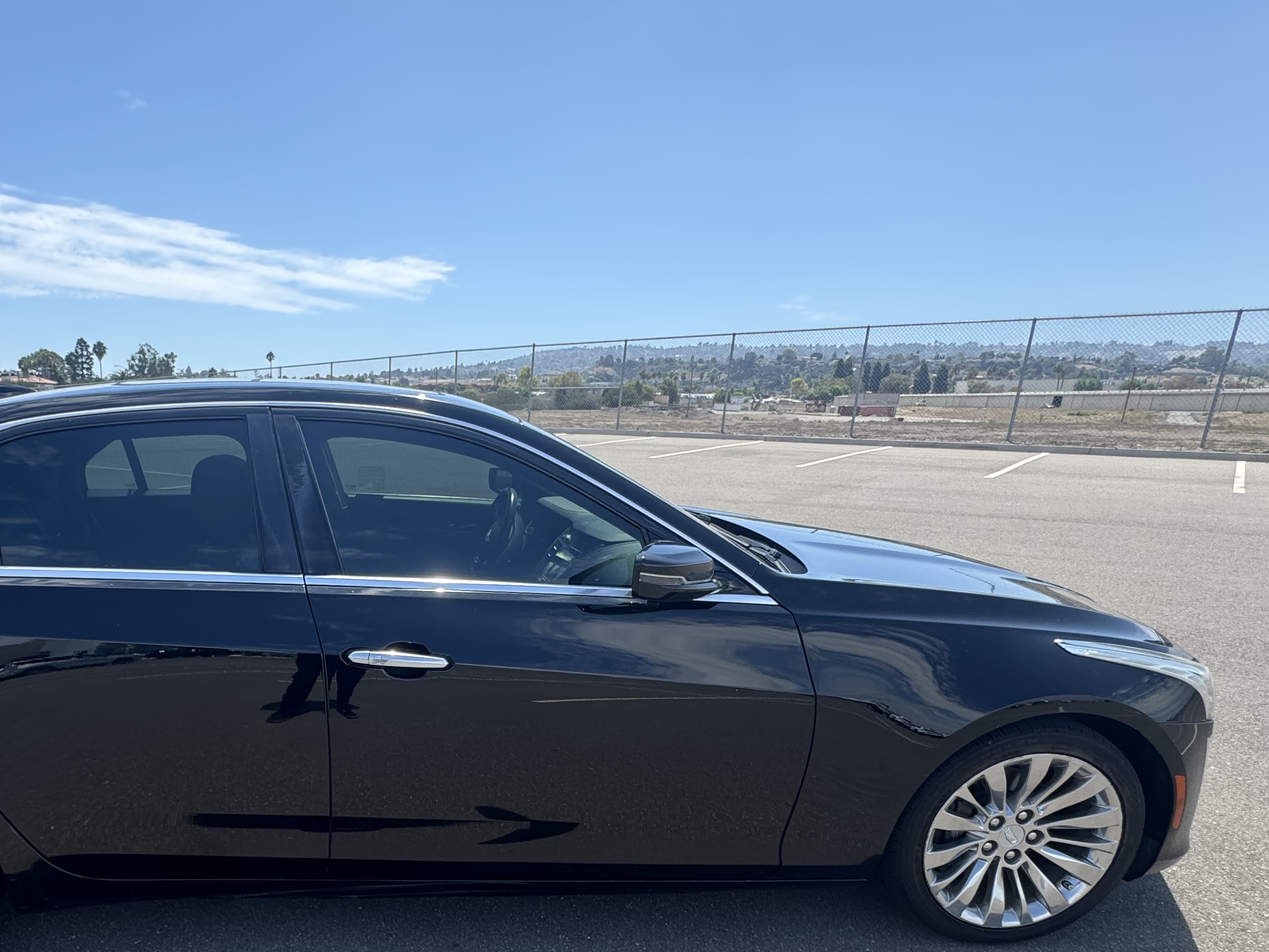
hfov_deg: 71.1
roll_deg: -2.0
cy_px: 662
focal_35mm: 23
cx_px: 395
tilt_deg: -16.8
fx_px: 843
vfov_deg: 57.1
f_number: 2.2
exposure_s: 1/435
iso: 40
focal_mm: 2.22
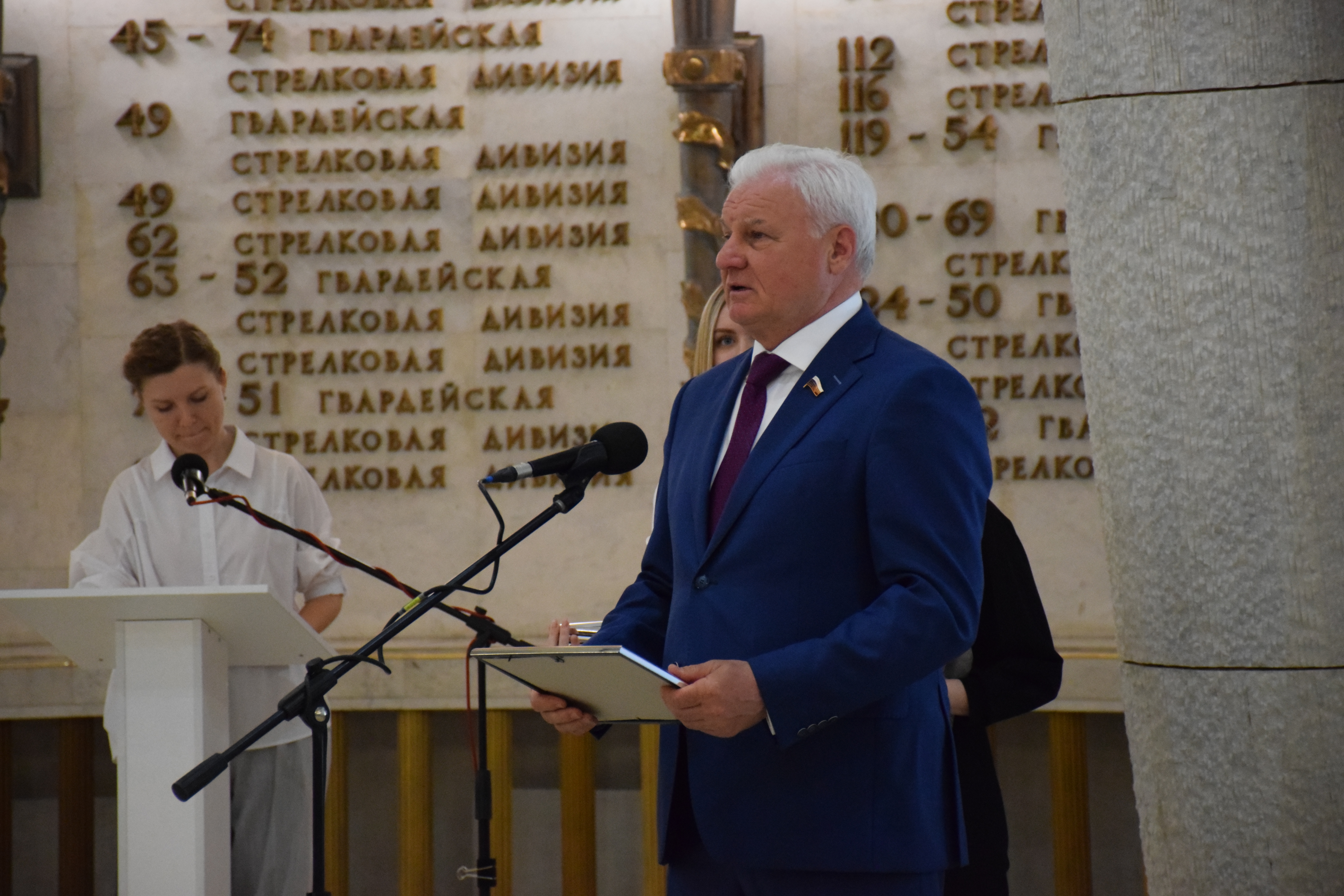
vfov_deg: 9.1
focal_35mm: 150
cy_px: 448
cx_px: 672
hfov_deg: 13.7
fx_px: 5600
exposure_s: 1/125
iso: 4500
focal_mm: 100
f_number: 5.6
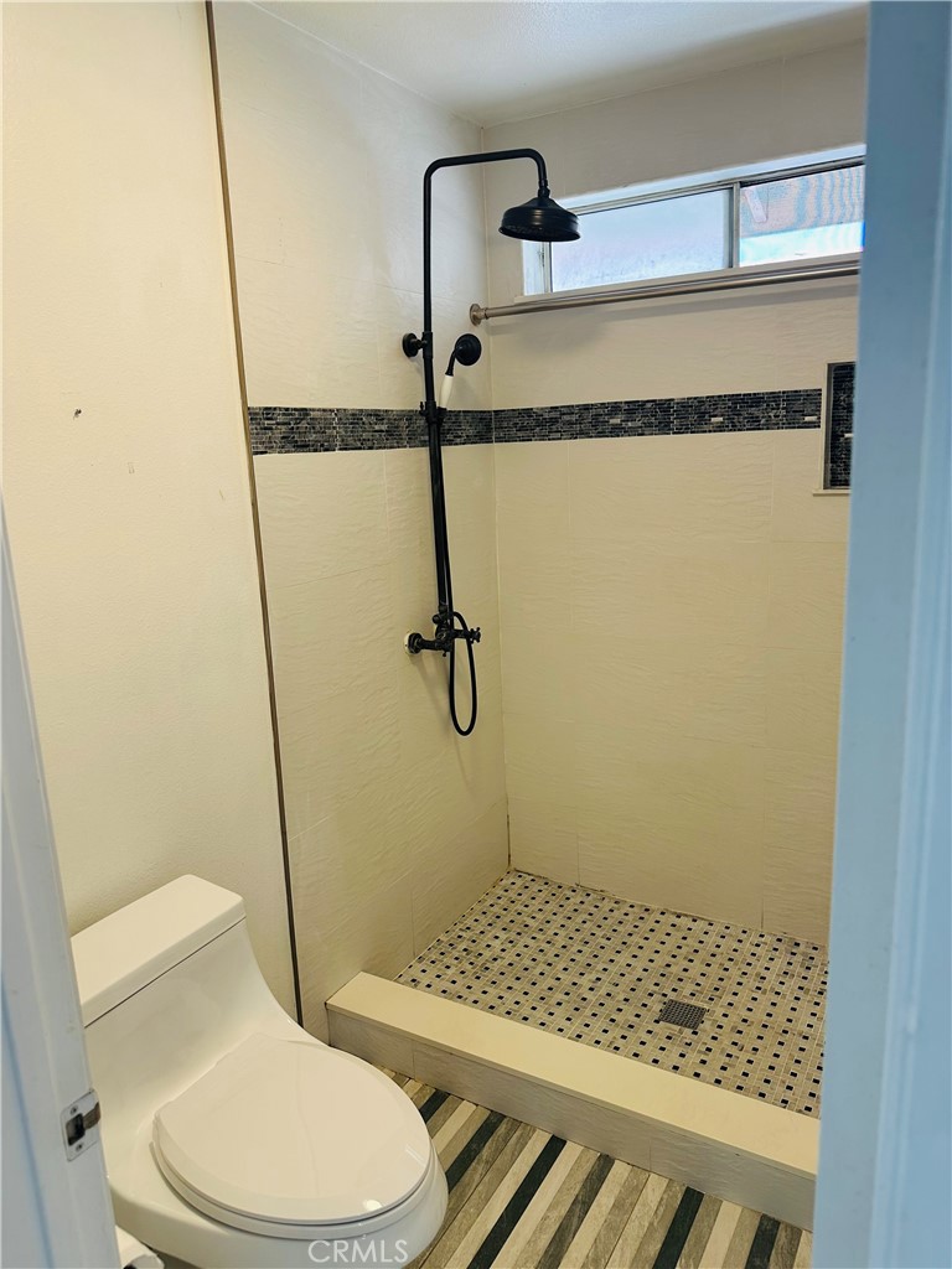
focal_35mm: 24
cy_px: 634
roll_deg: +2.5
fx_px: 880
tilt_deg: -9.0
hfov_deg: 56.8
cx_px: 476
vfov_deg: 71.6
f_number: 1.78
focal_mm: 6.86
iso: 100
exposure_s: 1/141
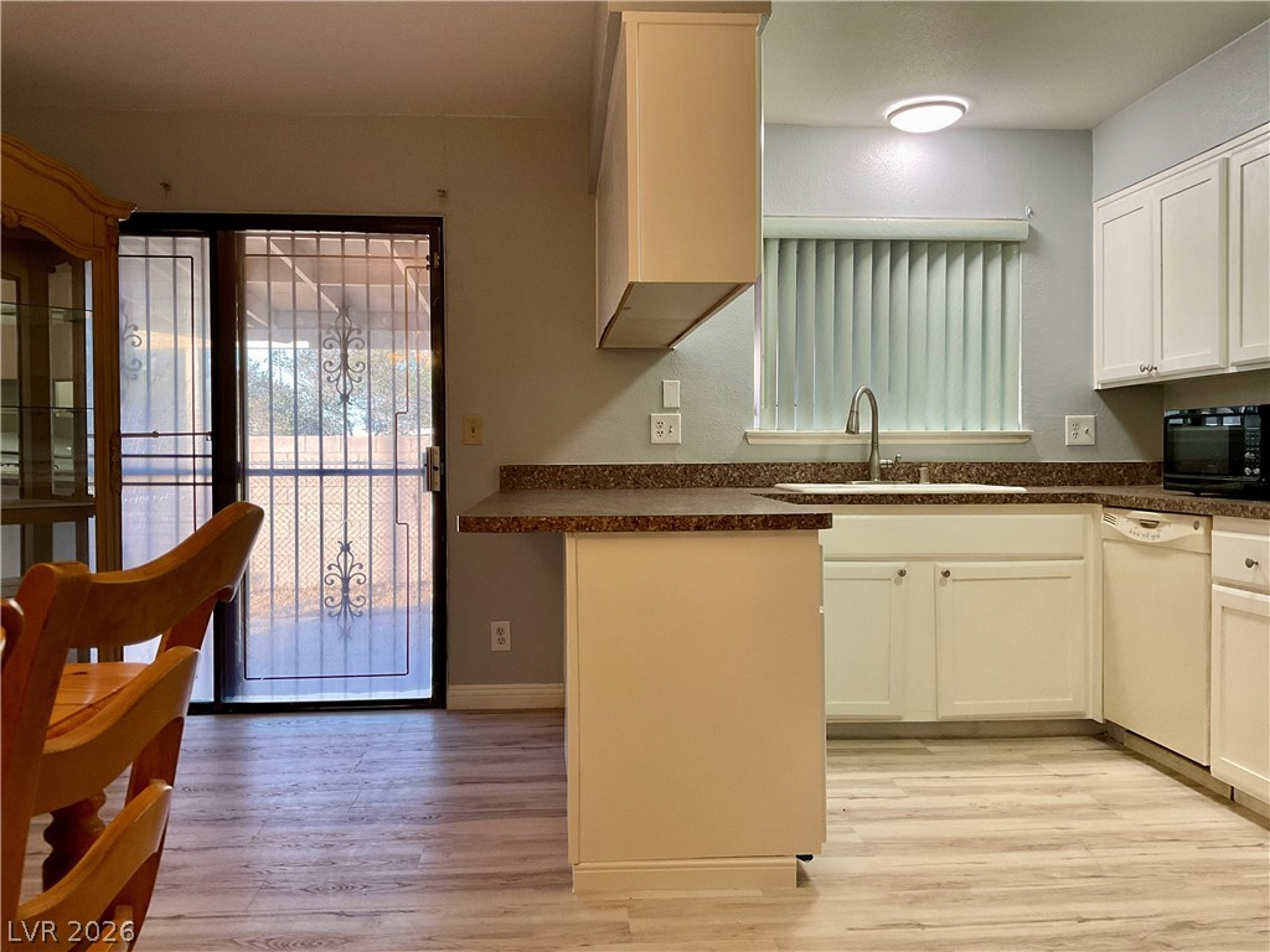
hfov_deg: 61.7
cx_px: 635
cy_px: 476
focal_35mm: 29
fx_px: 1064
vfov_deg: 48.2
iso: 80
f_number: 1.8
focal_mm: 3
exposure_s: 1/60
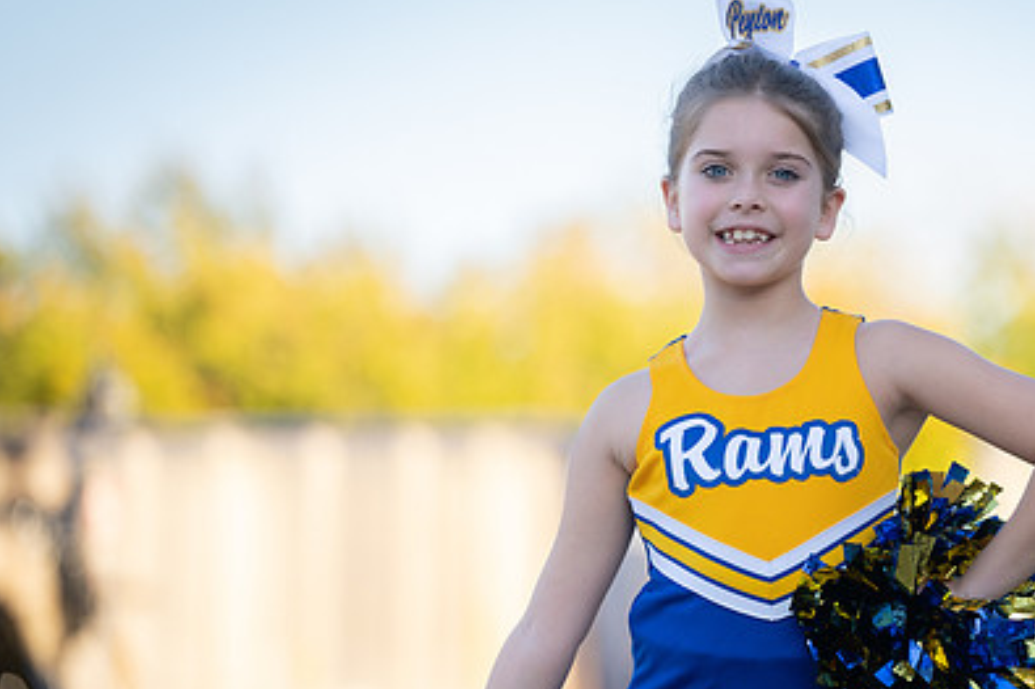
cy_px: 459
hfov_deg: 9.4
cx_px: 792
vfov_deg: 6.3
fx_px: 6265
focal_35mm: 218
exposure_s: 1/400
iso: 100
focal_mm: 137
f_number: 2.8
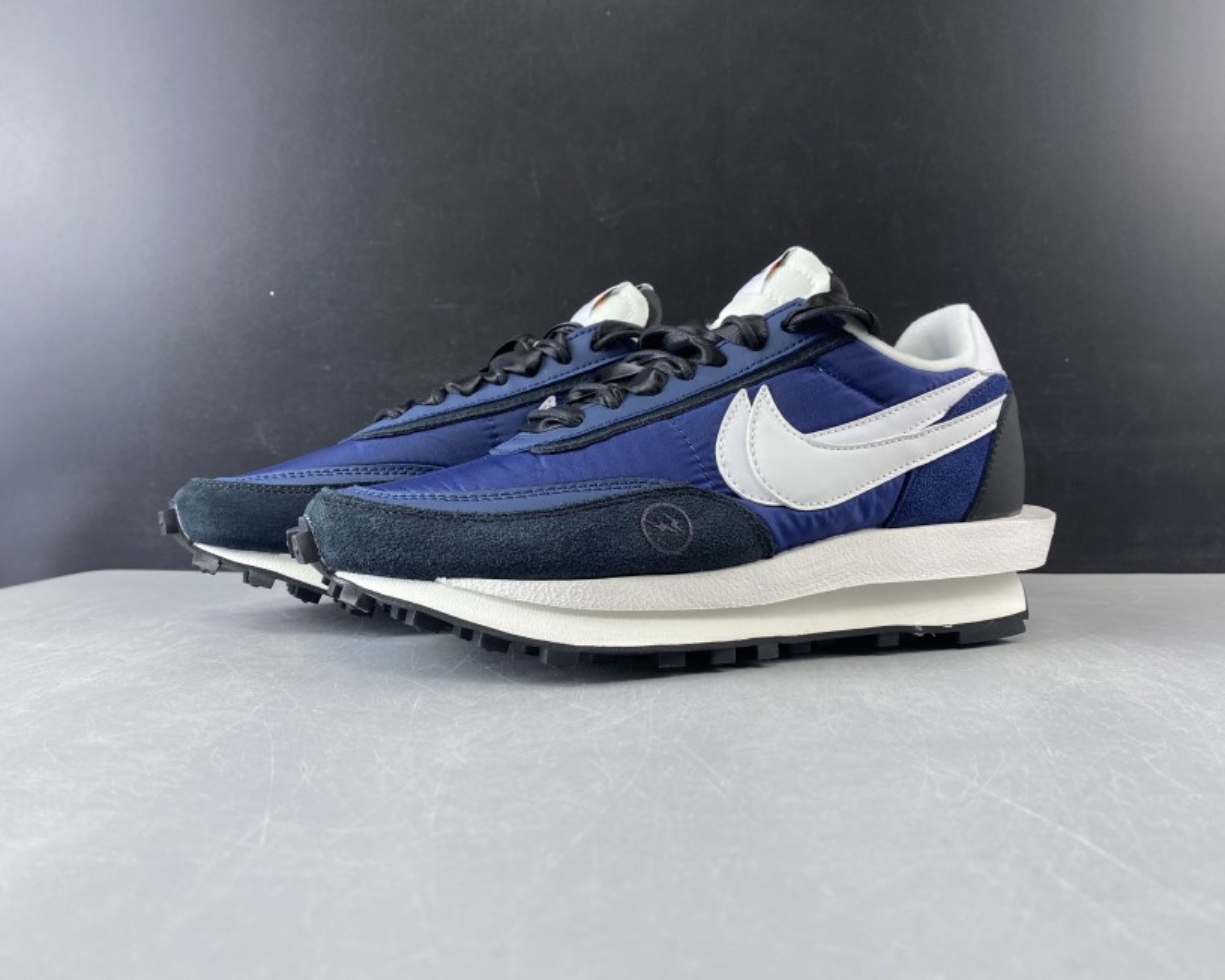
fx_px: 1015
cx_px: 626
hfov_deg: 62.2
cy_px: 501
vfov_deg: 51.5
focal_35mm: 28
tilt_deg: -0.9
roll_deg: +0.2
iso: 64
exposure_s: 1/50
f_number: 1.8
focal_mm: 4.25
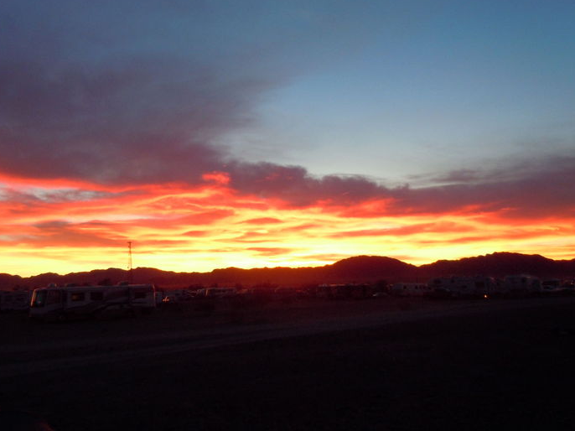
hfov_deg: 52.5
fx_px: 581
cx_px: 256
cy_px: 206
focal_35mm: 35
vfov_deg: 40.7
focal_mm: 5.4
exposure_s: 1/60
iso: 400
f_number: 3.5
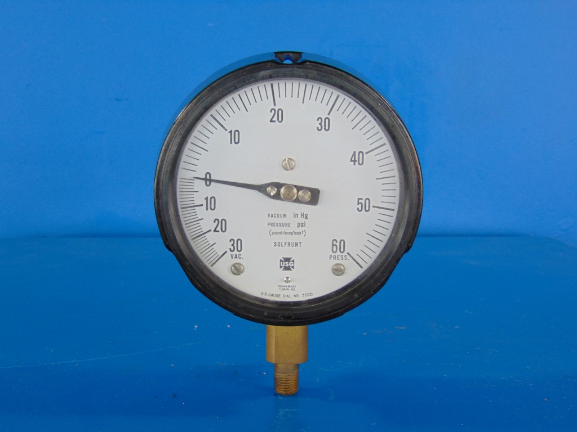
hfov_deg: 44.8
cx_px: 288
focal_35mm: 42
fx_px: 700
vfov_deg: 34.3
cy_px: 216
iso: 80
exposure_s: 1/30
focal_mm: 7.6
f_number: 3.3
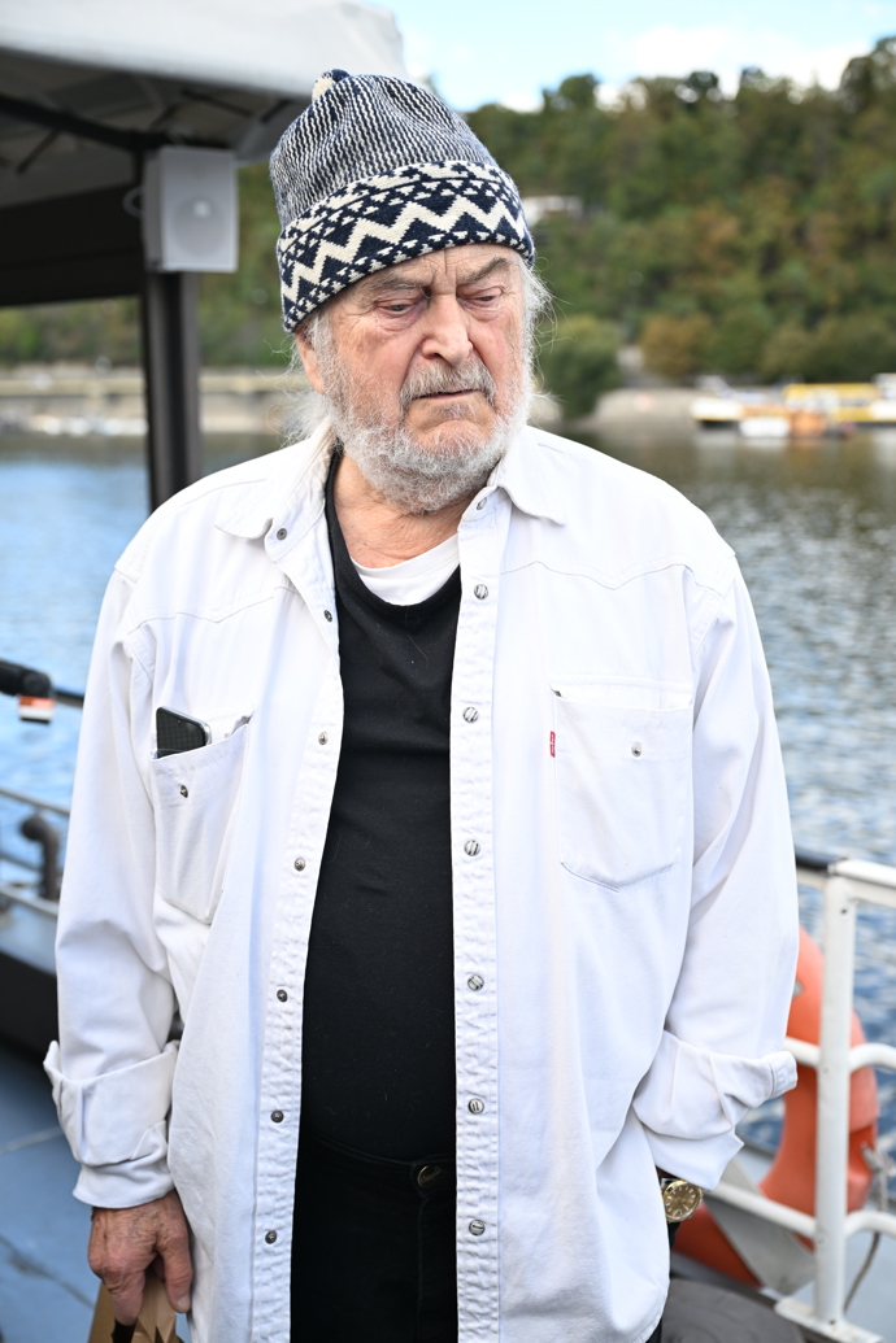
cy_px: 672
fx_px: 1605
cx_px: 448
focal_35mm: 43
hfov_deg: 31.2
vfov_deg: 45.4
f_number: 3.5
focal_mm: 43
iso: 400
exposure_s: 1/800
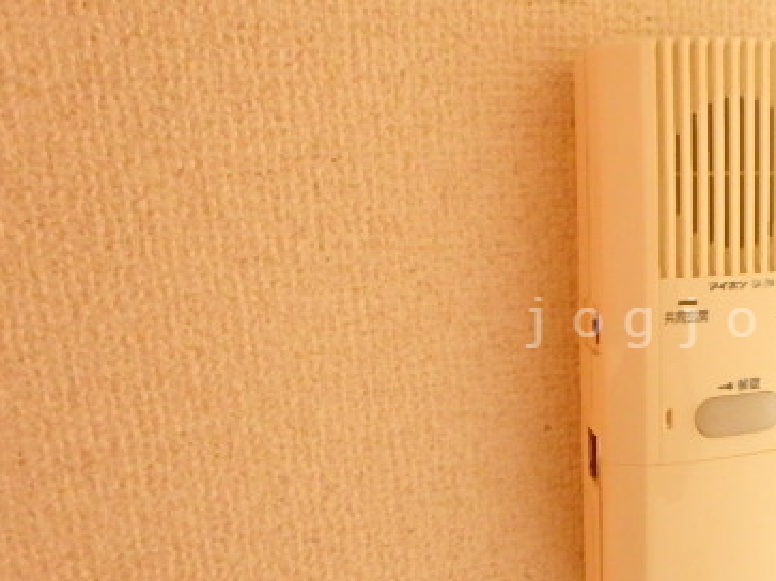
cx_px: 671
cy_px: 323
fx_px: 829
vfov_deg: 38.6
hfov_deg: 46.2
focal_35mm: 37
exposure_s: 1/15
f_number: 3.5
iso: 800
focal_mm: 3.7
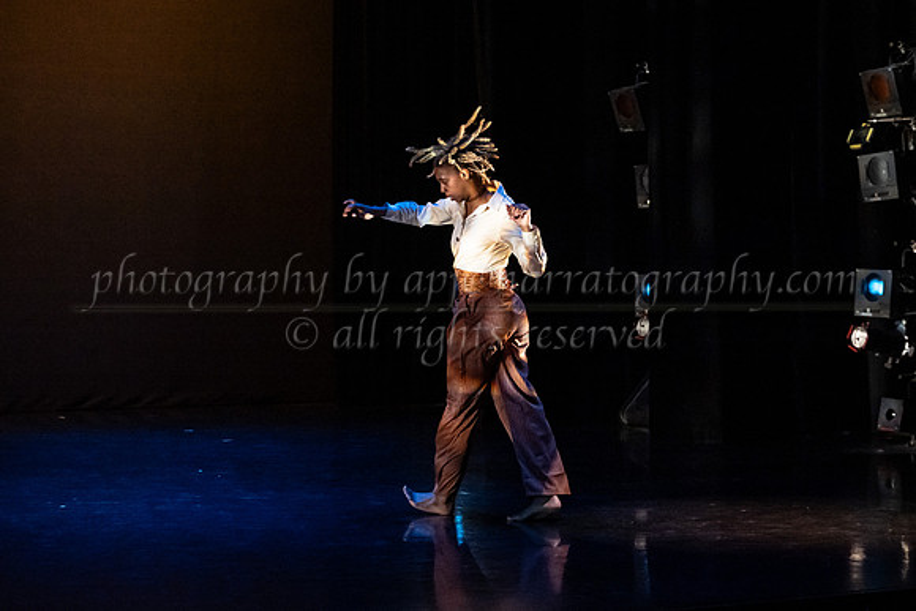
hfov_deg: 22.9
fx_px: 2262
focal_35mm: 89
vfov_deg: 15.4
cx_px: 514
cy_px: 270
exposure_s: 1/400
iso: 4000
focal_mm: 75
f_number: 4
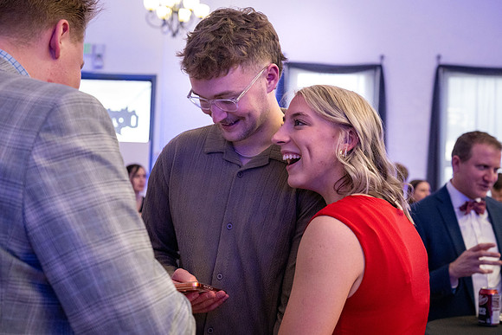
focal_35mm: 46
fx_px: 641
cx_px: 256
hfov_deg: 42.8
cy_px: 171
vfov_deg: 29.3
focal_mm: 45
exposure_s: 1/125
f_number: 4.5
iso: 6400
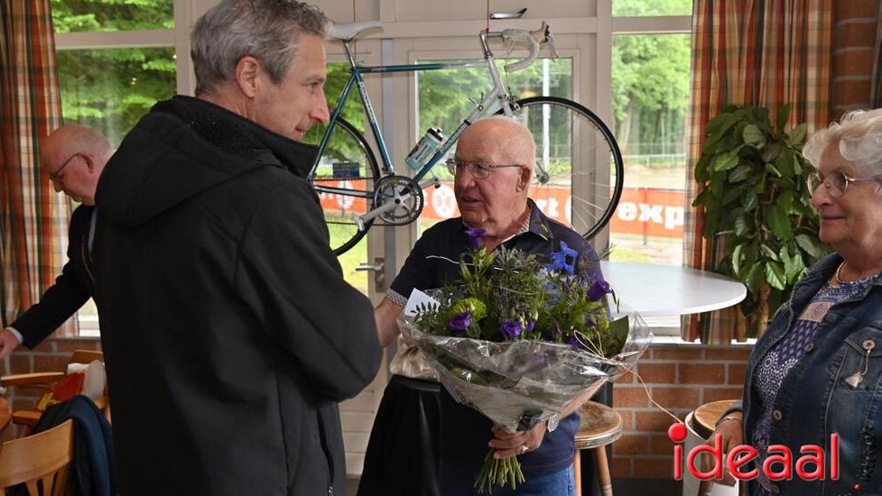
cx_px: 437
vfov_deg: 34.7
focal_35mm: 34
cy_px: 227
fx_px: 795
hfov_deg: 58.0
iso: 250
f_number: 4
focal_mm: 32
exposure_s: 1/60
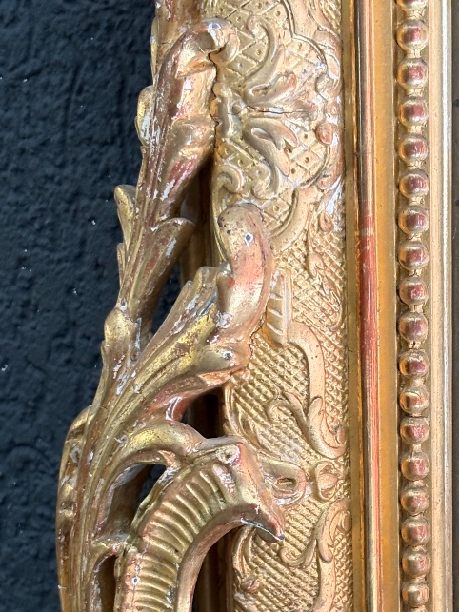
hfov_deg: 15.2
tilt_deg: -12.1
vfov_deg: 20.0
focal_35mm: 97
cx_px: 341
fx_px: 1715
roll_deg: -0.6
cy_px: 490
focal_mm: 5.96
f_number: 1.6
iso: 125
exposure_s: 1/50
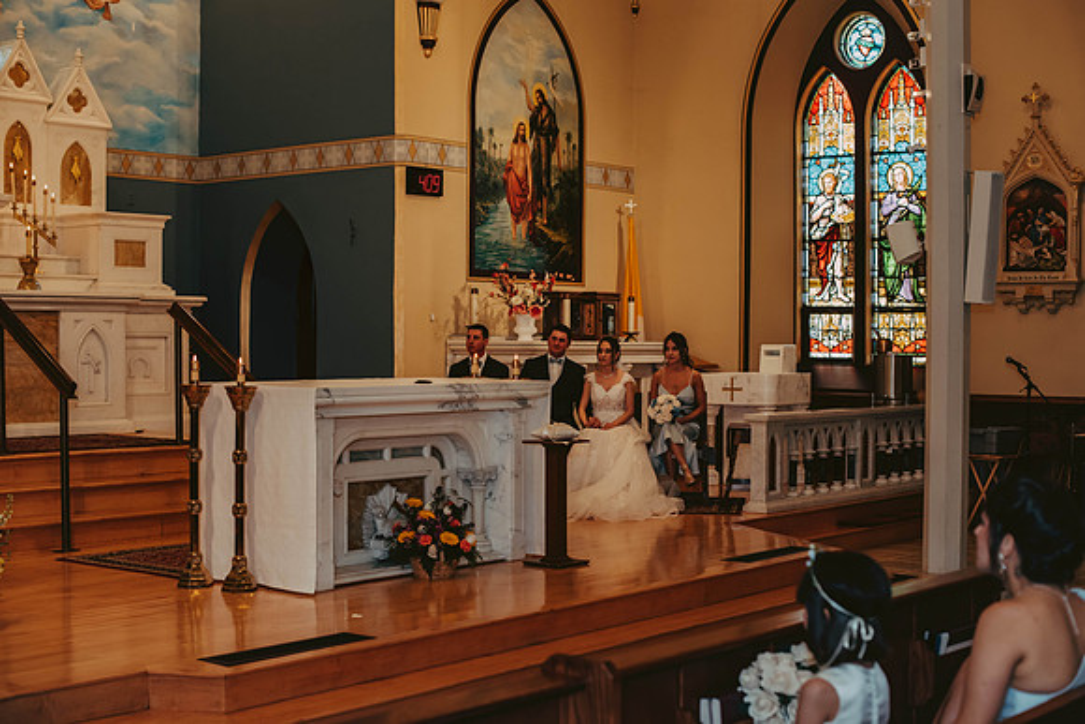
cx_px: 542
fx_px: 1577
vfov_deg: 25.9
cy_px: 362
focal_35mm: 52
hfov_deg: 38.0
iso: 800
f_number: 2.8
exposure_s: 1/125
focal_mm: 50
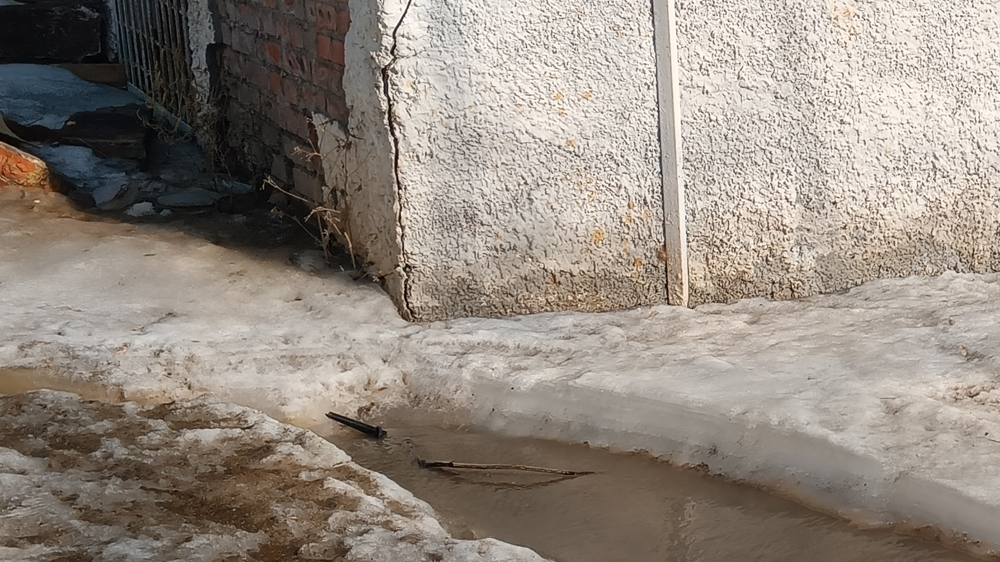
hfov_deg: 28.3
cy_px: 142
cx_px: 1095
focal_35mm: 68
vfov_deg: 17.6
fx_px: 1803
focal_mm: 4.09
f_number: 1.6
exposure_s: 1/845
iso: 50
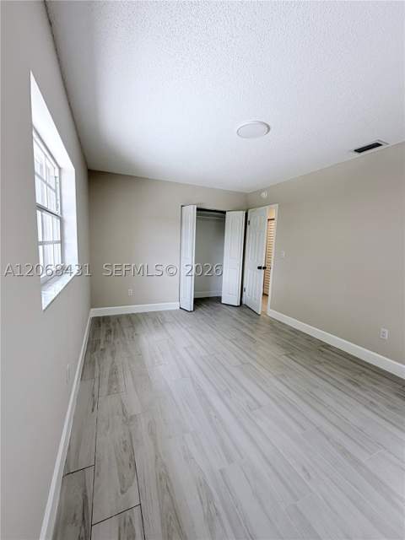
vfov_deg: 102.1
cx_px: 202
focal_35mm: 14
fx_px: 218
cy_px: 270
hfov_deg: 85.7
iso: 80
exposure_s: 1/121
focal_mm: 2.22
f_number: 2.2
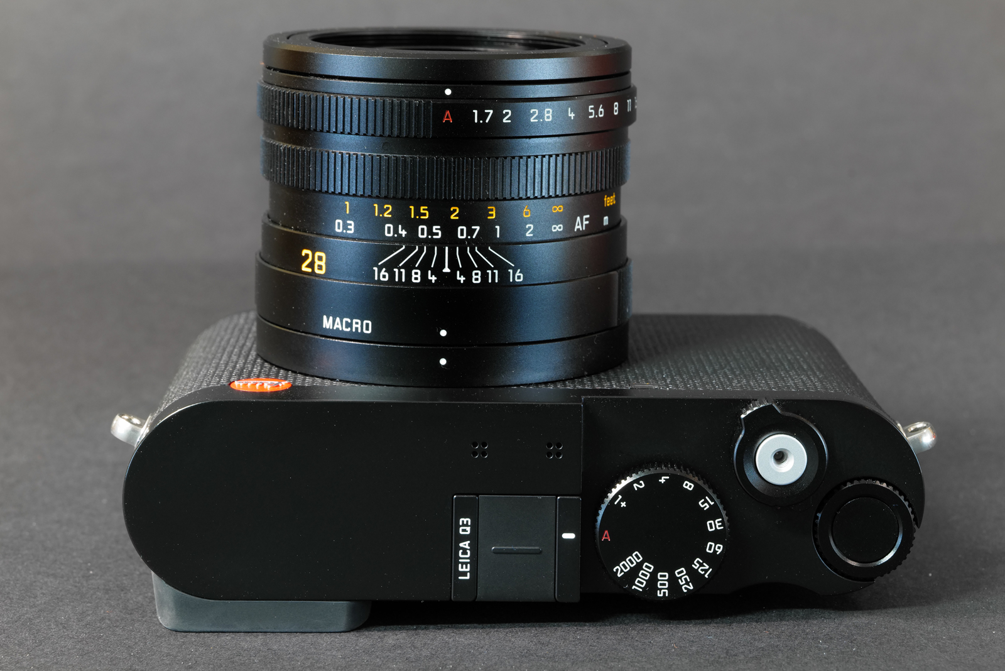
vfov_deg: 15.2
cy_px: 336
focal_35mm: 90
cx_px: 502
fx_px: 2513
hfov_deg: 22.6
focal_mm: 90
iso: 800
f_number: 18
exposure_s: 3
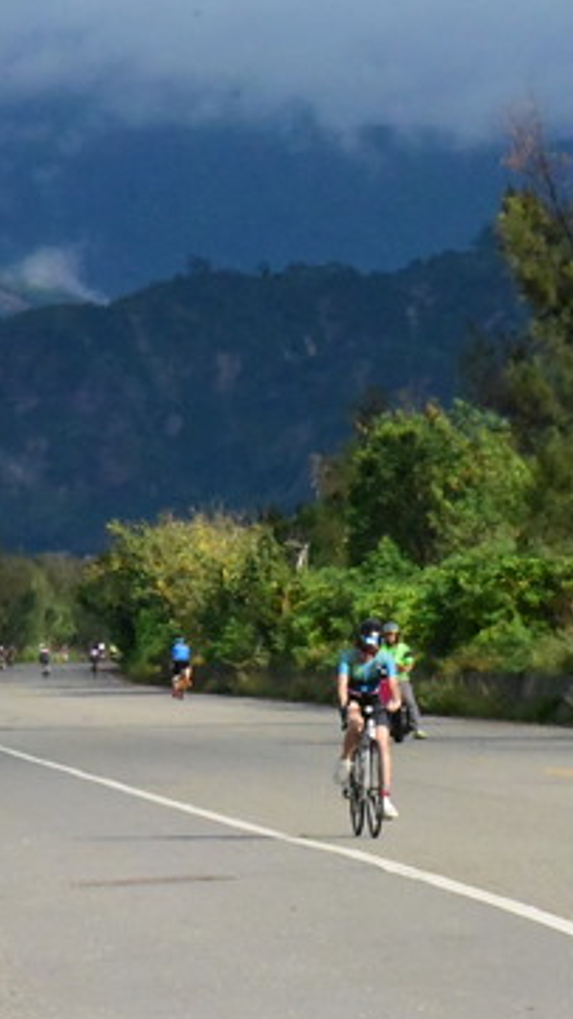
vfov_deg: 6.3
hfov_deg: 3.6
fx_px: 9186
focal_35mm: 340
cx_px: 370
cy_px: 662
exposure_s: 1/4000
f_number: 25
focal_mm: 150
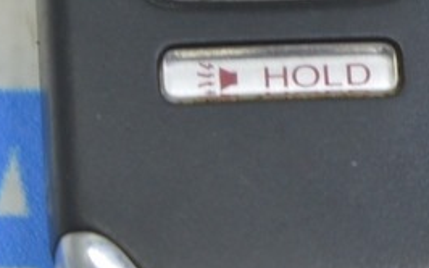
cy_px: -98
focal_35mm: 324
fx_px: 3786
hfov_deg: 6.5
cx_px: 260
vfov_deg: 4.0
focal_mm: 55
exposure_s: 1/25
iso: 400
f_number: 5.6
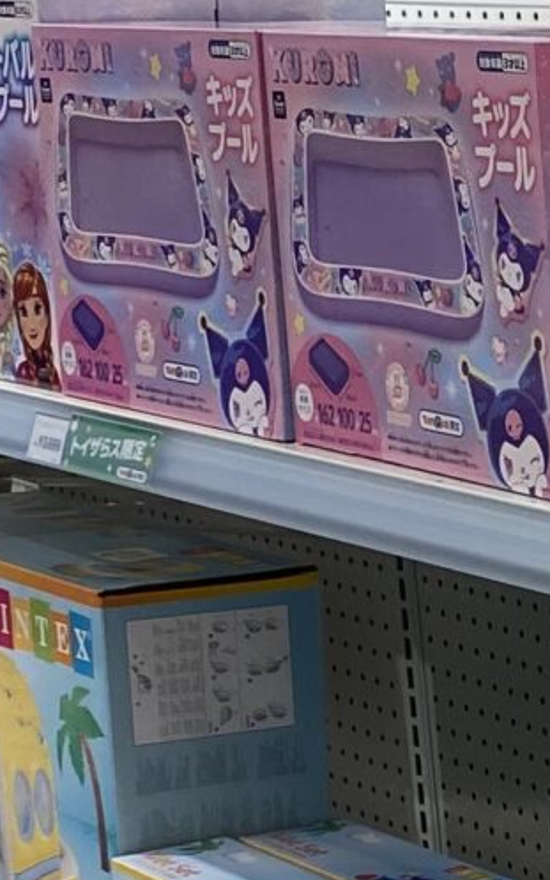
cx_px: 1309
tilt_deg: -17.3
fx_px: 3403
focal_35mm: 142
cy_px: 903
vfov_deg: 14.5
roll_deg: +1.0
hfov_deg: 8.5
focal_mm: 4.25
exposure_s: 1/120
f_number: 1.8
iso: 64
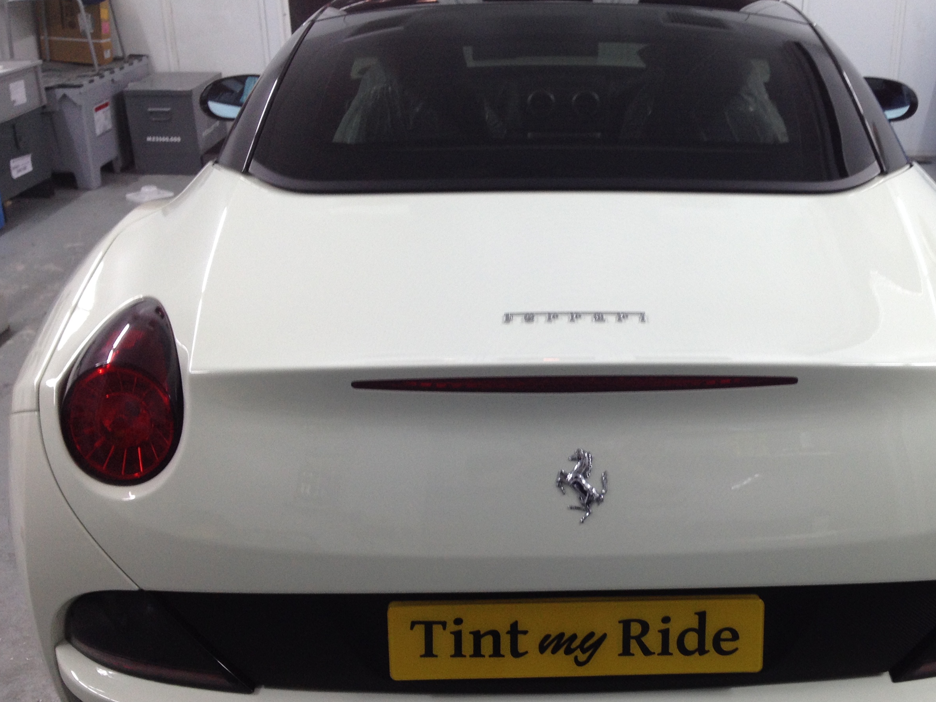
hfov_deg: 39.3
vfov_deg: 30.2
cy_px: 387
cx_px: 608
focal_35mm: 48
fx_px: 1298
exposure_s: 1/40
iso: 64
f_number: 2.4
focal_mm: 4.28
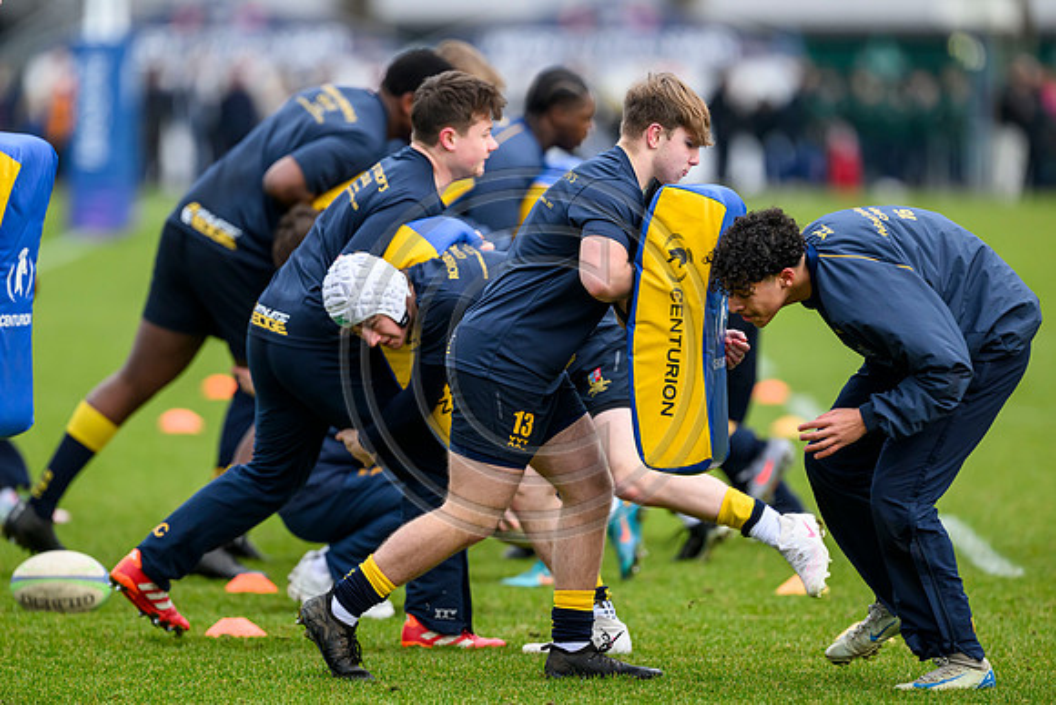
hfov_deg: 5.2
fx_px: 11736
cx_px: 528
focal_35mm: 400
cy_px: 352
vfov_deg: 3.4
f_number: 3.5
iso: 2000
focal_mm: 400
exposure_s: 1/2000
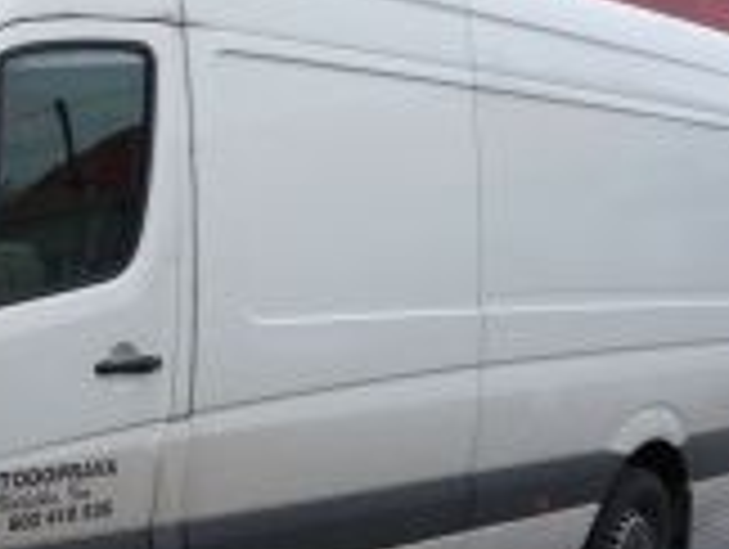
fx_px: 1455
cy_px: 356
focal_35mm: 69
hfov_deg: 26.4
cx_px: -27
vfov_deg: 21.3
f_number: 3.3
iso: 200
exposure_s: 1/125
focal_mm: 4.7
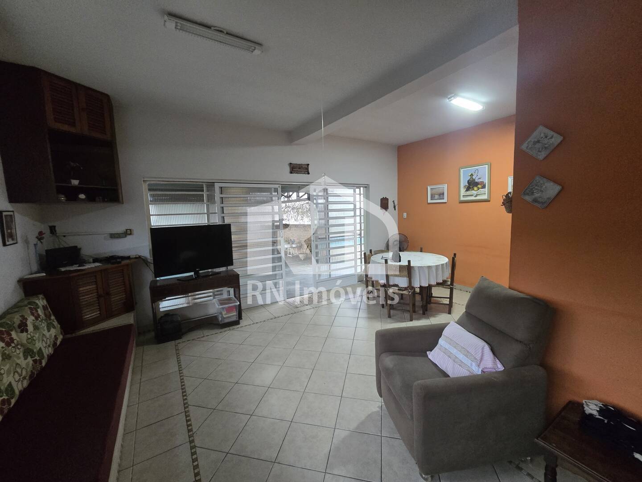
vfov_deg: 89.9
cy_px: 241
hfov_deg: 106.2
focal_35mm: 13
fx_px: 241
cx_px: 321
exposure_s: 1/60
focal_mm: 2.2
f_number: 2.2
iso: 800
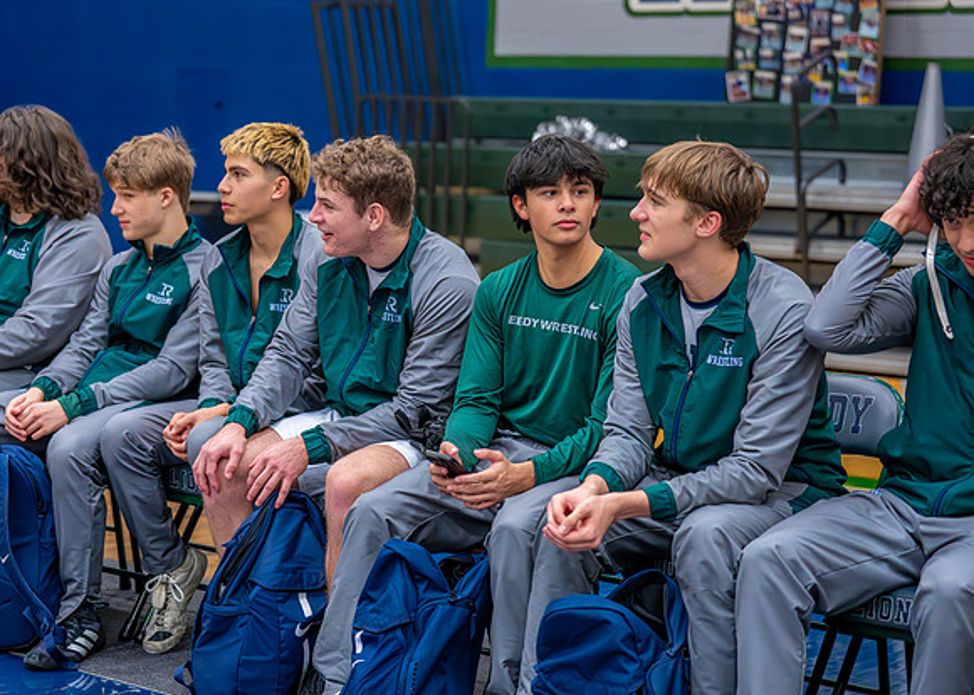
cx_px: 397
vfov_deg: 16.9
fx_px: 2335
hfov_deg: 23.5
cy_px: 318
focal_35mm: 84
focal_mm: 72
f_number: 2.8
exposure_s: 1/640
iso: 4000
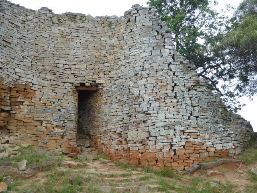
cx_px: 128
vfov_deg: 36.8
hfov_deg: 47.9
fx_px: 290
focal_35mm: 39
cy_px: 96
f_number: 3.7
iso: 80
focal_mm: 6.7
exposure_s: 1/160
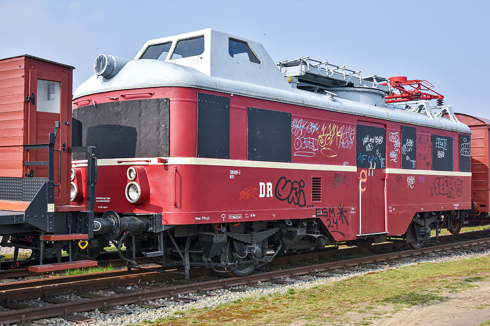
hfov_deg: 47.9
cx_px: 245
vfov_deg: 33.0
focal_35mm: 40
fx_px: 551
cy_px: 163
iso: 200
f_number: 6.3
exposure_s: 1/640
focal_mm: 27
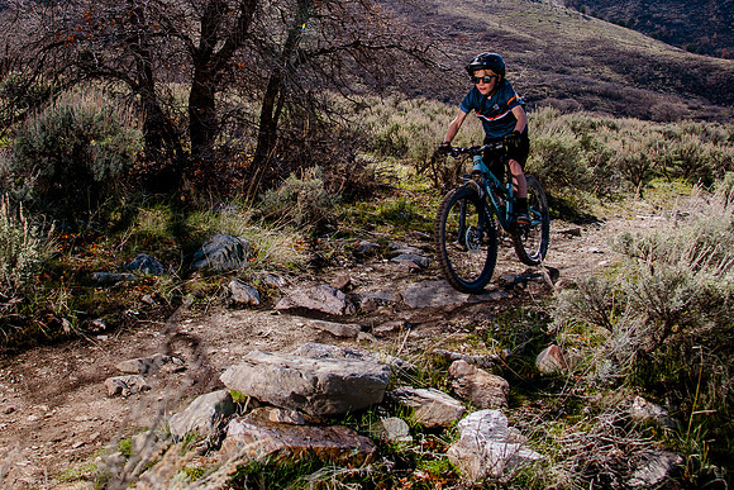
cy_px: 146
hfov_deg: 47.9
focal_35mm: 40
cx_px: 262
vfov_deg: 33.0
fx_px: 815
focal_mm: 24
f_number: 5.6
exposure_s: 1/640
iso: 160
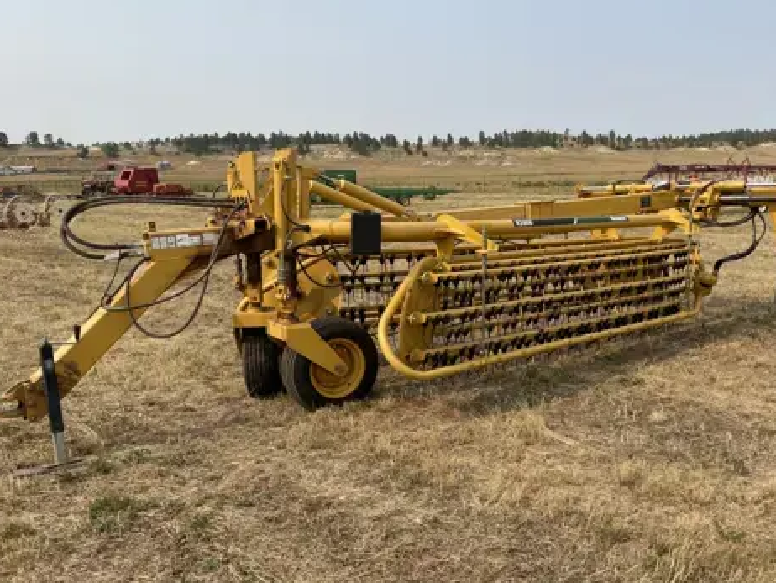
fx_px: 807
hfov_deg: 50.9
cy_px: 323
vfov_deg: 39.6
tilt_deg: -9.9
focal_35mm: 36
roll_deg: +0.6
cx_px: 474
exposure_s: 1/3003
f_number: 1.6
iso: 32
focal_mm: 5.1
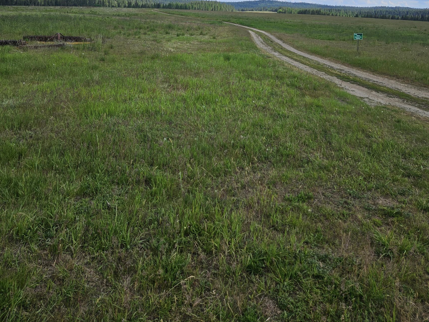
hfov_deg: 58.3
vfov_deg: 42.1
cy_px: 39
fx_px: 384
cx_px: 214
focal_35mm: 31
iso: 25
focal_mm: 5.4
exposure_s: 1/2145
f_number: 1.8
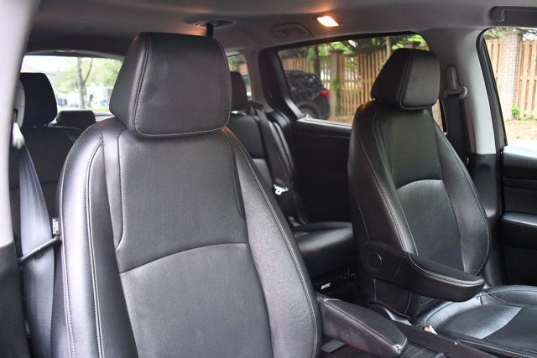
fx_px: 462
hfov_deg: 60.3
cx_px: 268
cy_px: 179
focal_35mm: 31
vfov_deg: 42.3
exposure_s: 1/125
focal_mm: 21
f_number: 3.8
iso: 3200
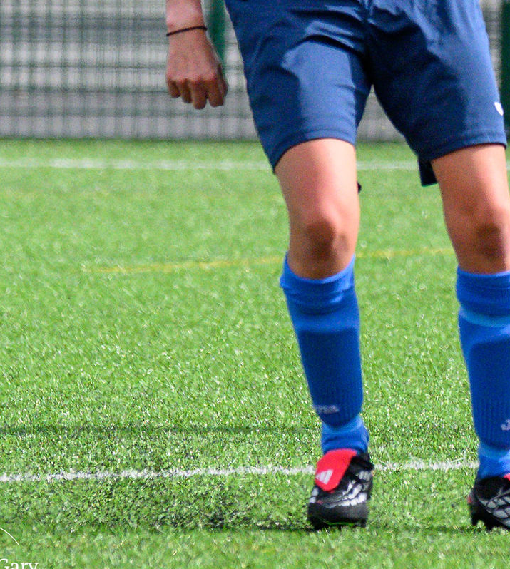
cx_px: 518
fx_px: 25734
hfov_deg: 1.1
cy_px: -279
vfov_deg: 1.3
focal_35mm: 1457
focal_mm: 220
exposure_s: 1/4000
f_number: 5
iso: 1100
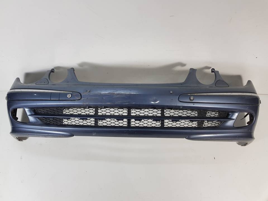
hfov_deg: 67.3
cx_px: 134
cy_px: 100
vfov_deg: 53.1
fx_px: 201
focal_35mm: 26
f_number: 1.7
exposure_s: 1/100
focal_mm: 4.2
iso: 64
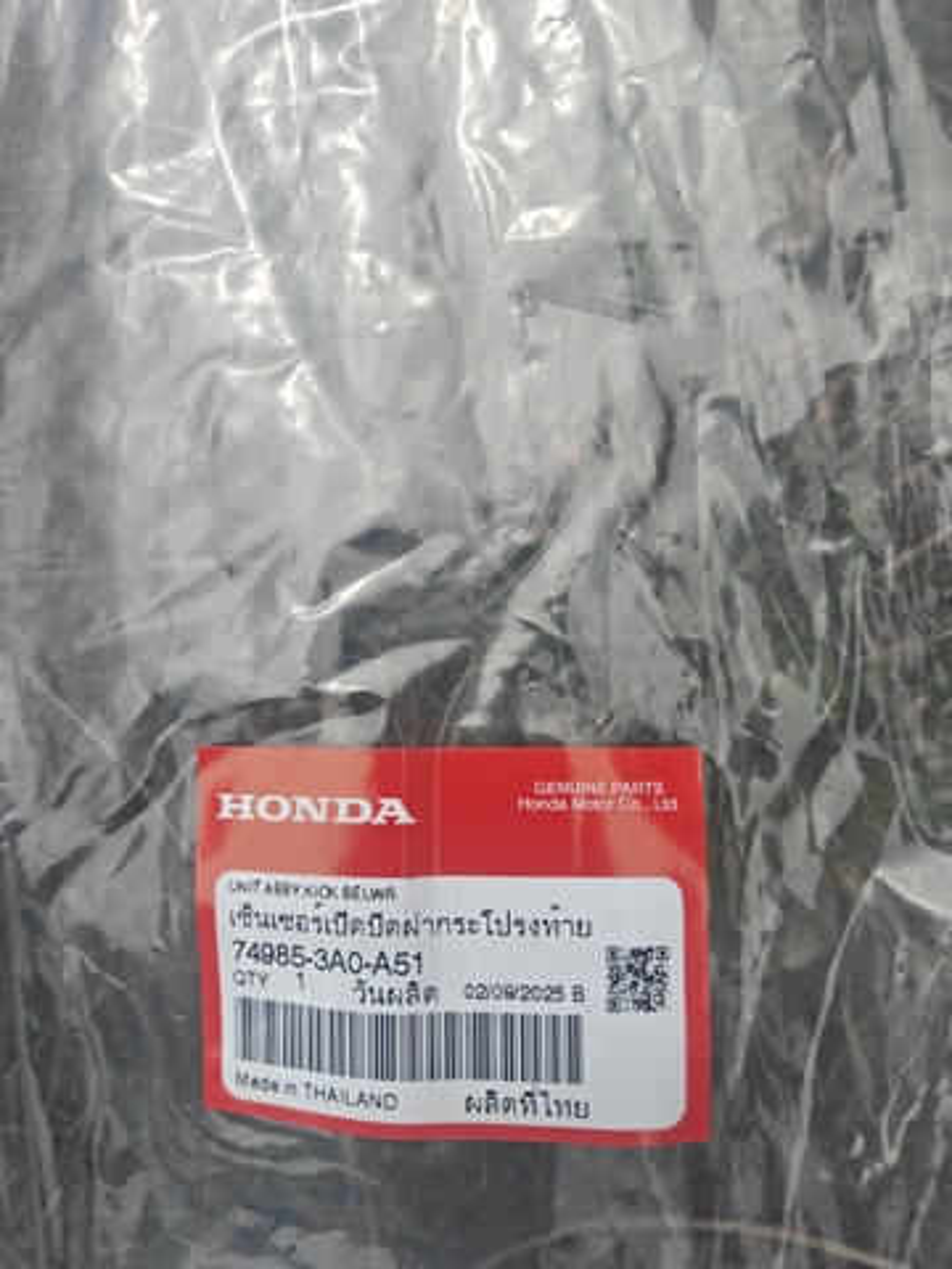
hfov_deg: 56.8
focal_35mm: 24
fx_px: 880
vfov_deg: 71.6
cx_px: 476
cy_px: 634
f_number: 1.8
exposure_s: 1/1065
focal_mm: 5.59
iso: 80
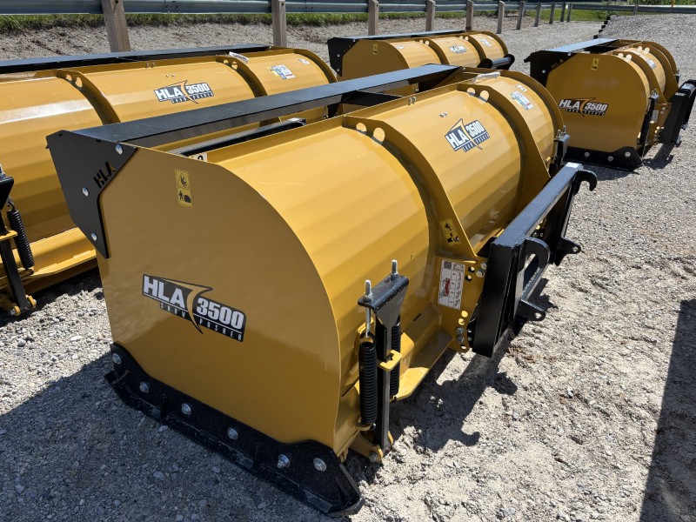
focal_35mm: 26
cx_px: 348
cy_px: 261
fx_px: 523
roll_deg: +1.4
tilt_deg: -25.7
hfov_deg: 67.3
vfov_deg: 53.1
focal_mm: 5.96
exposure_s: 1/2933
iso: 50
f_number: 1.6
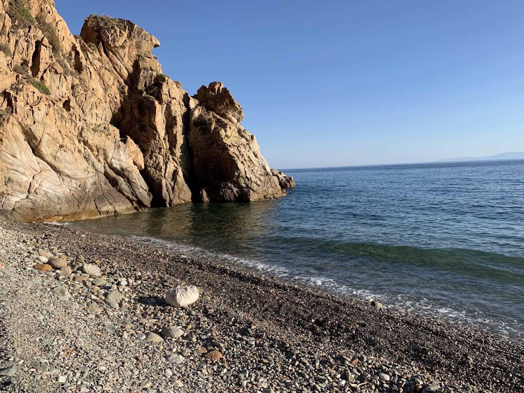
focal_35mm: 26
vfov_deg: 53.1
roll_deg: +1.6
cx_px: 262
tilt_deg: -1.5
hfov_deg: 67.3
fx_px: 394
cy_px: 196
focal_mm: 4.25
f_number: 1.8
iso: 25
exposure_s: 1/1880
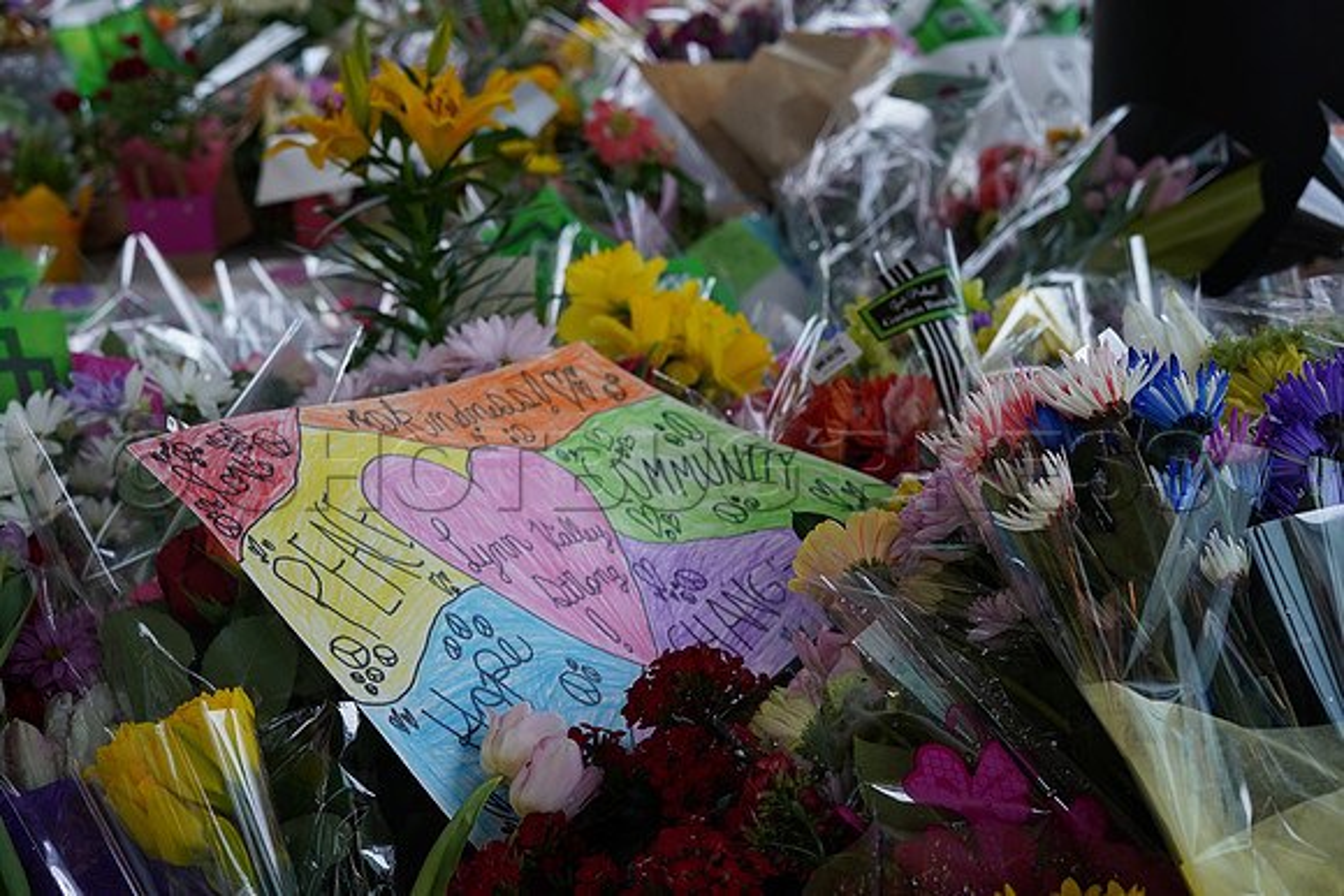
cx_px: 672
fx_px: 1867
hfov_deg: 39.6
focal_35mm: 50
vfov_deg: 27.0
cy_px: 448
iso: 640
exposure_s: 1/60
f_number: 5.6
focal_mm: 50
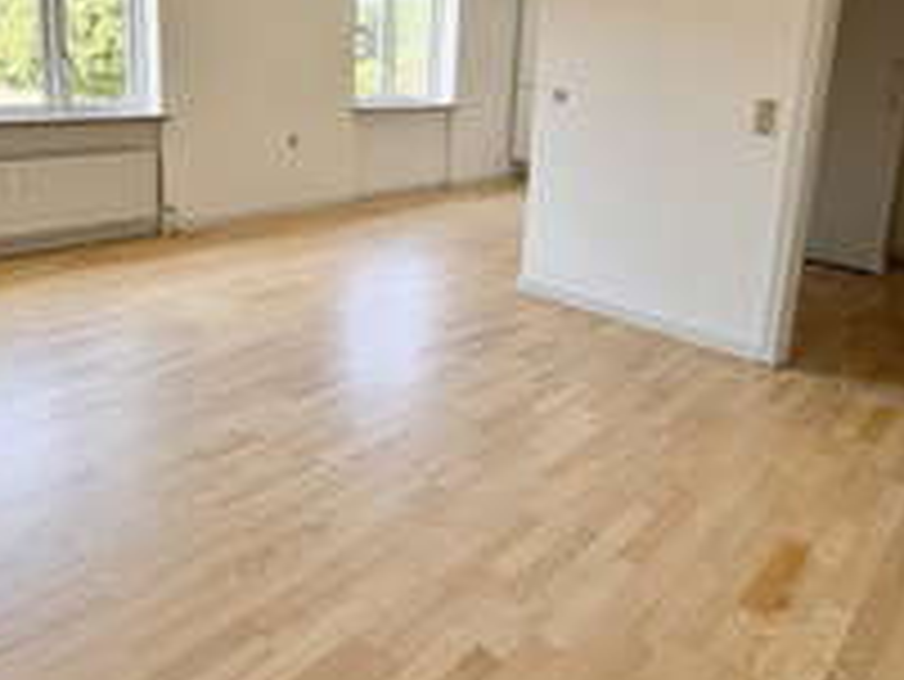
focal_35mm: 26
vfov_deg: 51.2
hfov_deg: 66.4
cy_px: 185
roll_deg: -1.1
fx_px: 679
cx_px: 349
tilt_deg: -10.3
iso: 64
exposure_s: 1/136
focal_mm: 2.22
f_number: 2.2
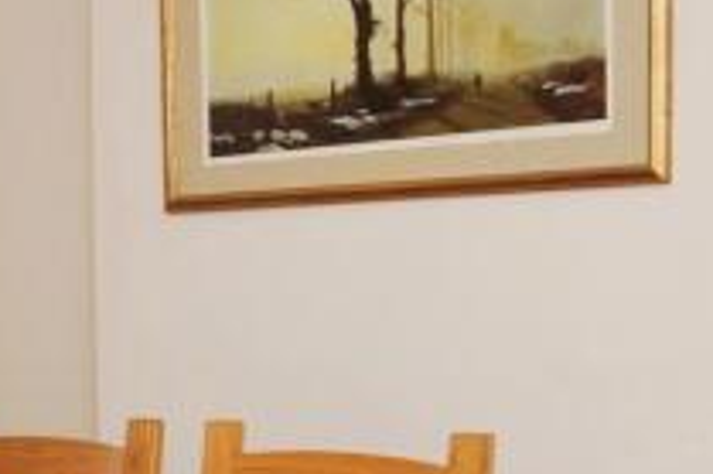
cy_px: 527
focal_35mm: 88
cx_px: -358
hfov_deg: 20.0
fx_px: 1741
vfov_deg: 15.1
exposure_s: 1/50
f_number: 7.1
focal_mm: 12
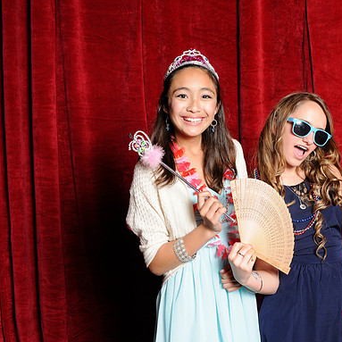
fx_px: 604
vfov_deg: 31.6
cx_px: 252
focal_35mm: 54
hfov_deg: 31.1
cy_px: 171
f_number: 8
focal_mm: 28
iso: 400
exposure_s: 1/60
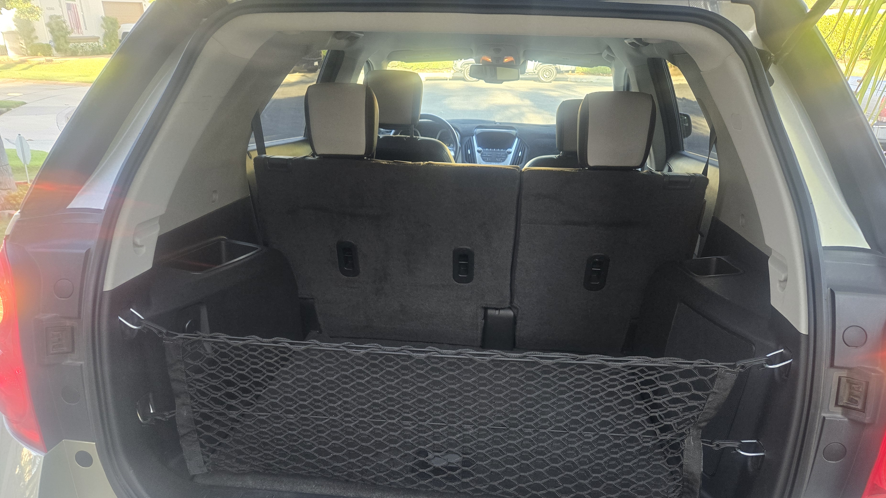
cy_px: 331
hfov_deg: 69.8
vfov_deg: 42.3
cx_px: 455
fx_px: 634
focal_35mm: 27
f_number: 1.8
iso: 160
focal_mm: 5.4
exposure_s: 1/180
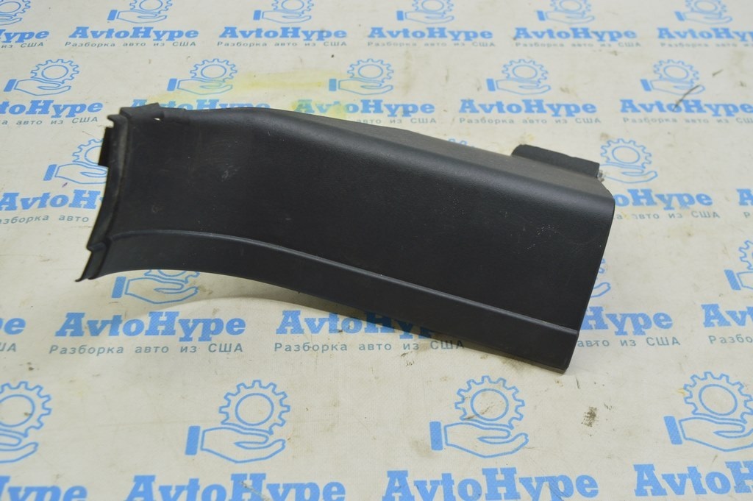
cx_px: 376
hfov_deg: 51.3
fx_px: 784
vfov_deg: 35.4
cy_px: 250
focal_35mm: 38
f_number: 5.6
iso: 400
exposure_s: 1/20
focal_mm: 25
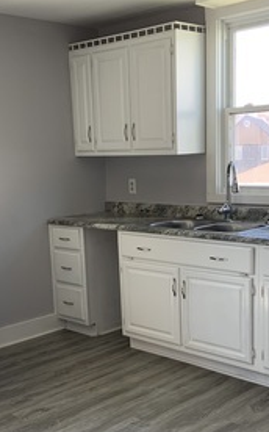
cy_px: 283
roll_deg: +1.3
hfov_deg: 25.8
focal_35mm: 50
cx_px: 142
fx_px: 588
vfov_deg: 39.9
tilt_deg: -12.2
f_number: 1.8
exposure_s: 1/121
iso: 80
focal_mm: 4.25
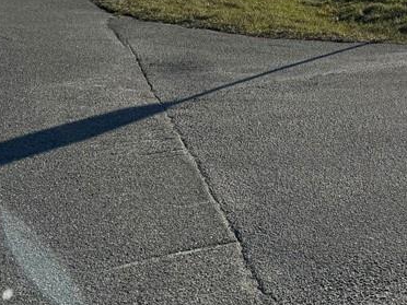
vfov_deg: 20.7
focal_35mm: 66
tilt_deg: +0.4
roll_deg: +1.6
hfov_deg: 26.7
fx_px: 776
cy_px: -68
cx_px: 462
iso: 80
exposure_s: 1/7937
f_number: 1.78
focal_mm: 6.76
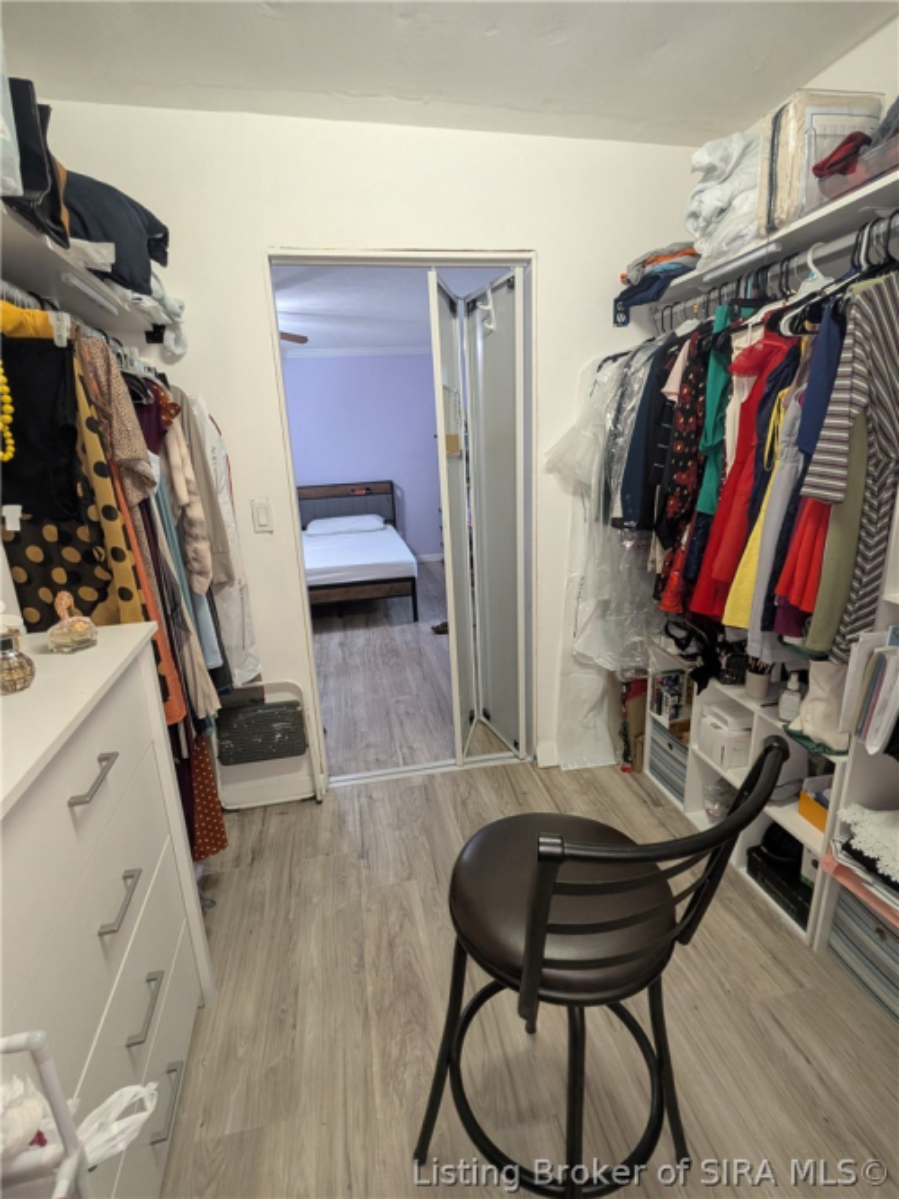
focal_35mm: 16
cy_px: 600
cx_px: 450
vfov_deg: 94.5
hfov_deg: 78.1
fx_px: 554
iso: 357
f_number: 2.2
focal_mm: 2.22
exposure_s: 1/30
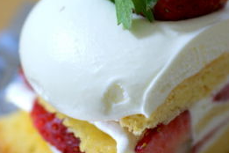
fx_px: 859
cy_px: 66
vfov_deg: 10.2
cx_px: 139
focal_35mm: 135
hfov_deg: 15.2
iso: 400
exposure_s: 1/30
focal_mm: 50
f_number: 3.5
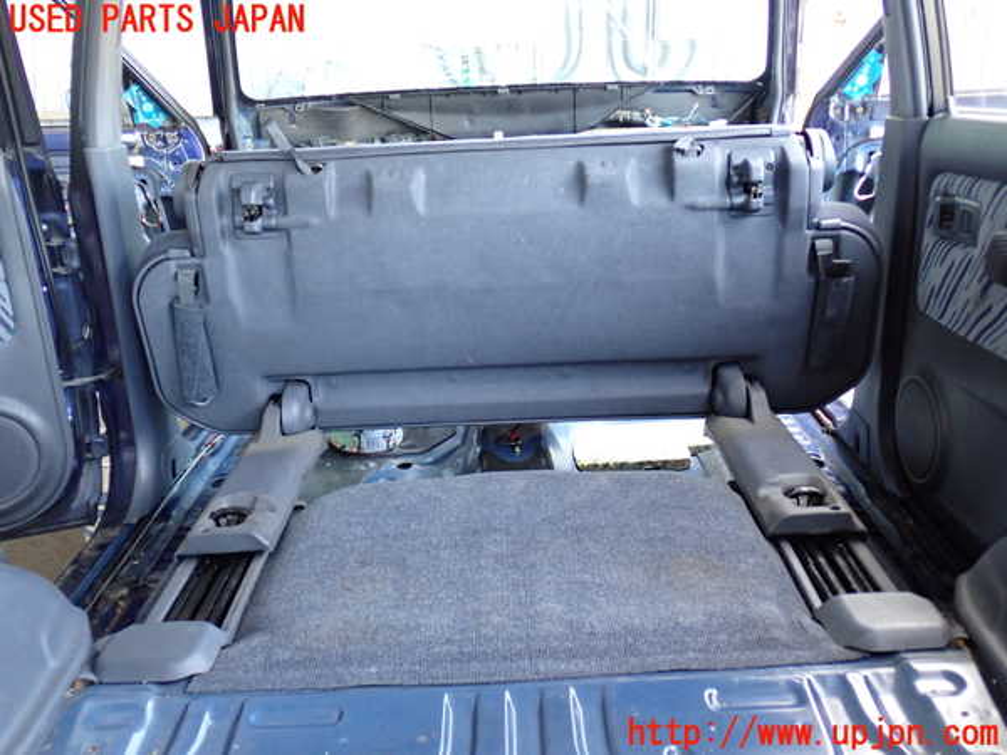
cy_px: 378
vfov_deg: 39.7
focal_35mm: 36
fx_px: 1047
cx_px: 504
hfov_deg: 51.4
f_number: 2.5
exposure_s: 1/40
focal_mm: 6.37
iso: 500
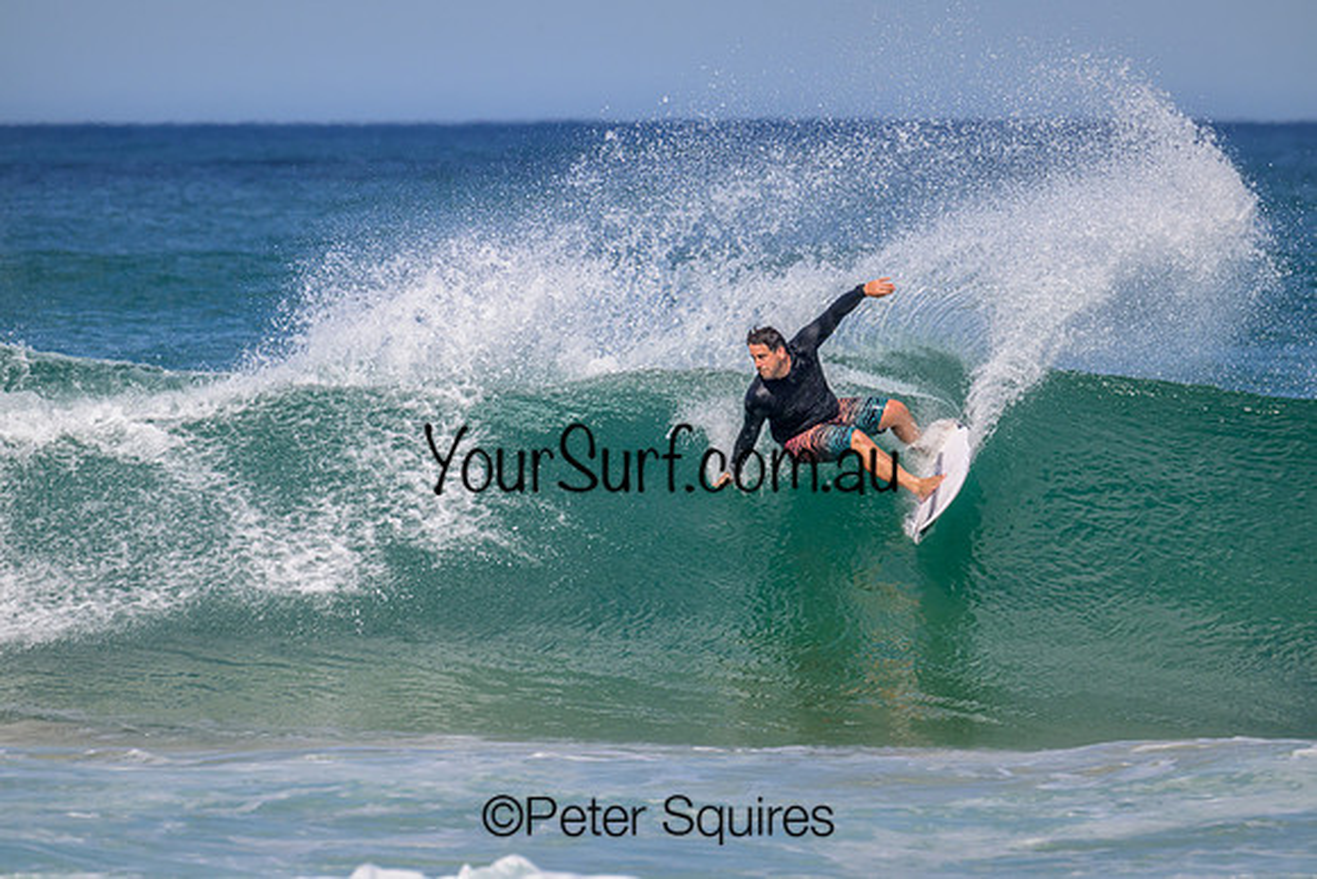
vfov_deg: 2.6
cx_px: 658
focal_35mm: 530
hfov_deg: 3.9
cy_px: 440
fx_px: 19393
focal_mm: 530
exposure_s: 1/2000
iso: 800
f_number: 11
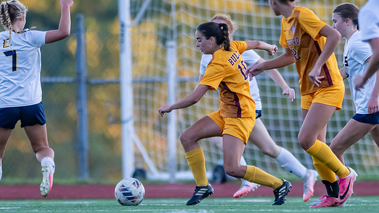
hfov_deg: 2.6
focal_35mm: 832
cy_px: 164
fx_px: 8360
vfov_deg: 1.5
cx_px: 215
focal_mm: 300
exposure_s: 1/1600
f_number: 2.8
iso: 1400
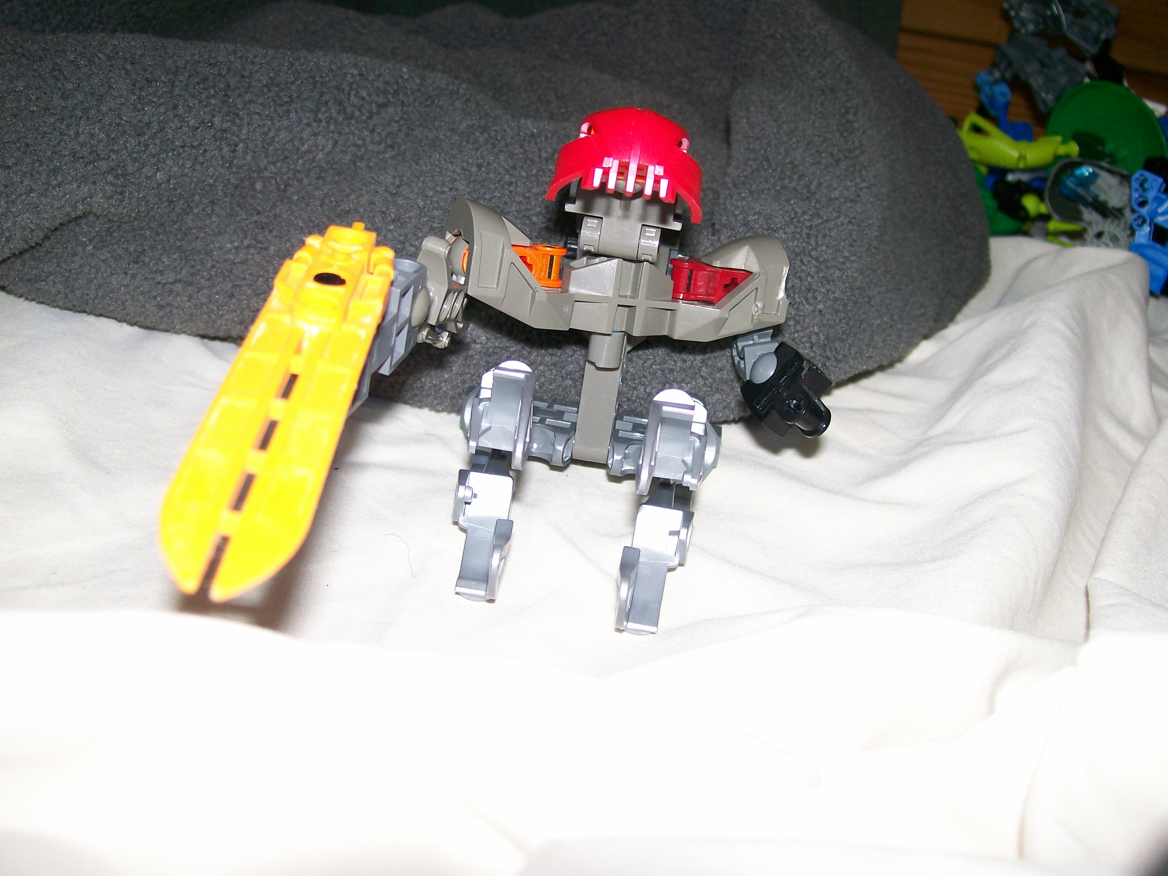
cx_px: 584
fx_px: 1215
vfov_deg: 39.7
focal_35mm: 36
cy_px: 438
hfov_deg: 51.4
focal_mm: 6
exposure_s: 1/64
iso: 80
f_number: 2.7
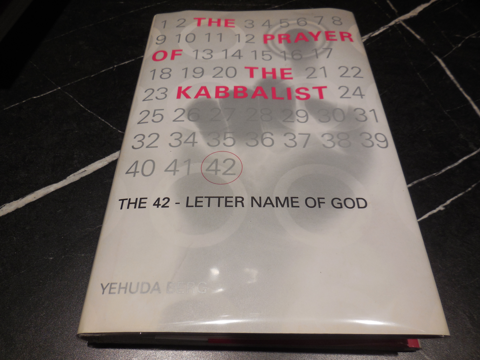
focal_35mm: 25
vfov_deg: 54.9
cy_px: 180
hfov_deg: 69.4
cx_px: 240
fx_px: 347
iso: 125
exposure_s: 1/100
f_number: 3.1
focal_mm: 4.5
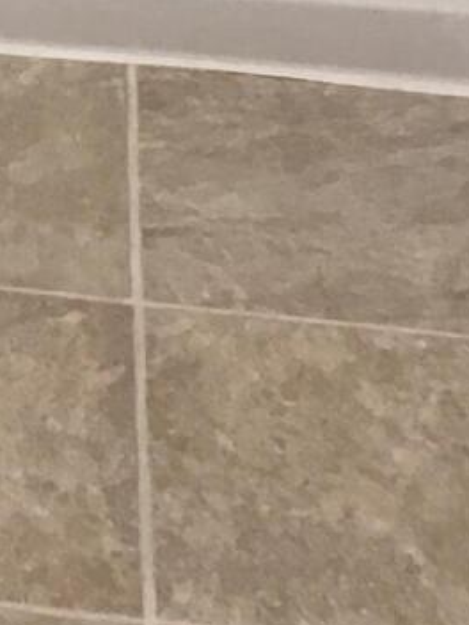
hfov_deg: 8.5
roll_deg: +0.3
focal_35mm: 165
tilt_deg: -10.3
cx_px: -519
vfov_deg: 10.1
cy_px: -998
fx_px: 2981
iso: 25
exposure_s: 1/30
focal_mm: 4.15
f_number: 2.2
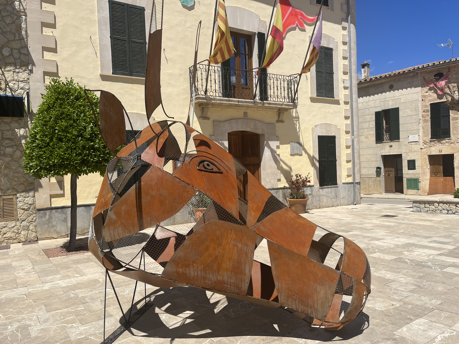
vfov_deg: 53.1
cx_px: 230
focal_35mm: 26
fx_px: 345
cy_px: 172
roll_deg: +1.6
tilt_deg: -2.1
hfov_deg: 67.3
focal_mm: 5.1
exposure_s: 1/5076
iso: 50
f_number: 1.6
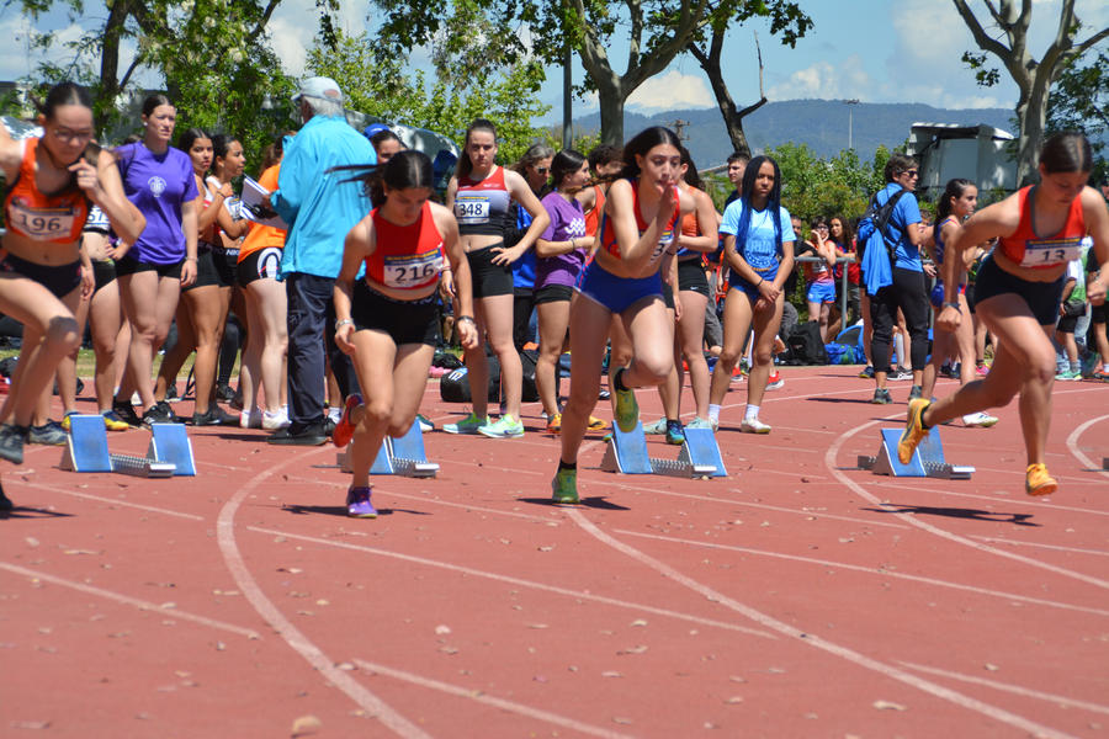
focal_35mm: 150
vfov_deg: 9.1
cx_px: 554
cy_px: 370
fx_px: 4620
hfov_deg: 13.7
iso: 400
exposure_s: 1/2000
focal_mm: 100
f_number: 7.1
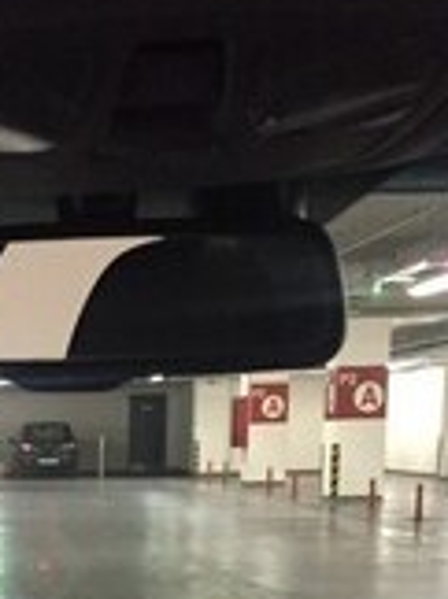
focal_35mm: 89
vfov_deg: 20.0
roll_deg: +1.2
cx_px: -107
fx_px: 1540
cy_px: 802
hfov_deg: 15.8
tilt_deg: -13.0
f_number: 2.2
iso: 250
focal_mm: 4.15
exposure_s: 1/25
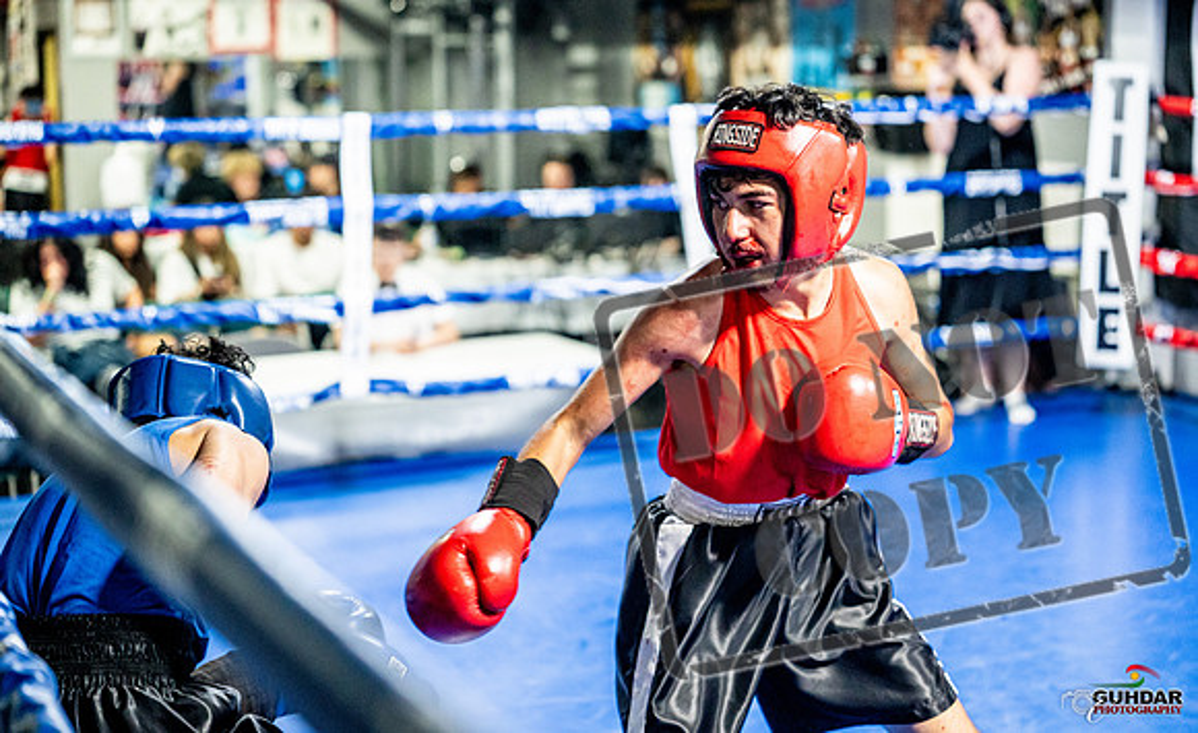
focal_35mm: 58
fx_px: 1871
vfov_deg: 22.2
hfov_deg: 35.5
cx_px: 628
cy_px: 333
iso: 4000
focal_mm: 50
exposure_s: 1/800
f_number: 2
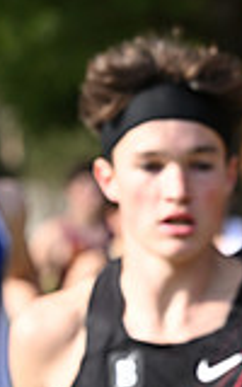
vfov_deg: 6.3
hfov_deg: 3.9
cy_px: 446
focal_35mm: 332
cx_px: 629
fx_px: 3503
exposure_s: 1/1000
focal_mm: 90
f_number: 3.5
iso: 250
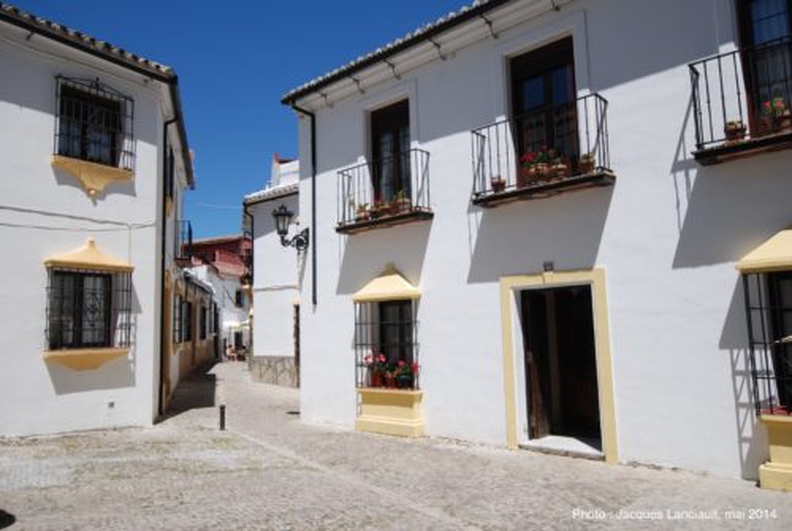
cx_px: 396
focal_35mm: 26
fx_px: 562
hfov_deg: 70.4
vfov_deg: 50.6
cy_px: 266
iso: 100
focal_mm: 17
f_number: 8
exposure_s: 1/250
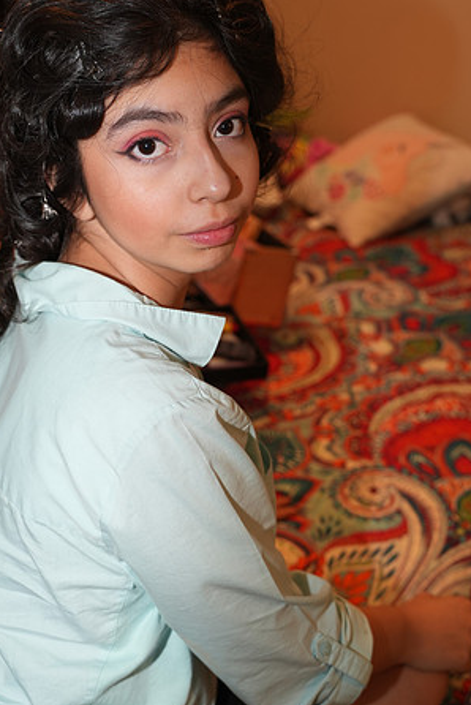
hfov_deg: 26.0
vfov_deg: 38.1
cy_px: 315
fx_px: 1019
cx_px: 249
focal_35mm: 52
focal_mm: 40
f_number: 4.5
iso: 400
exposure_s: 1/60
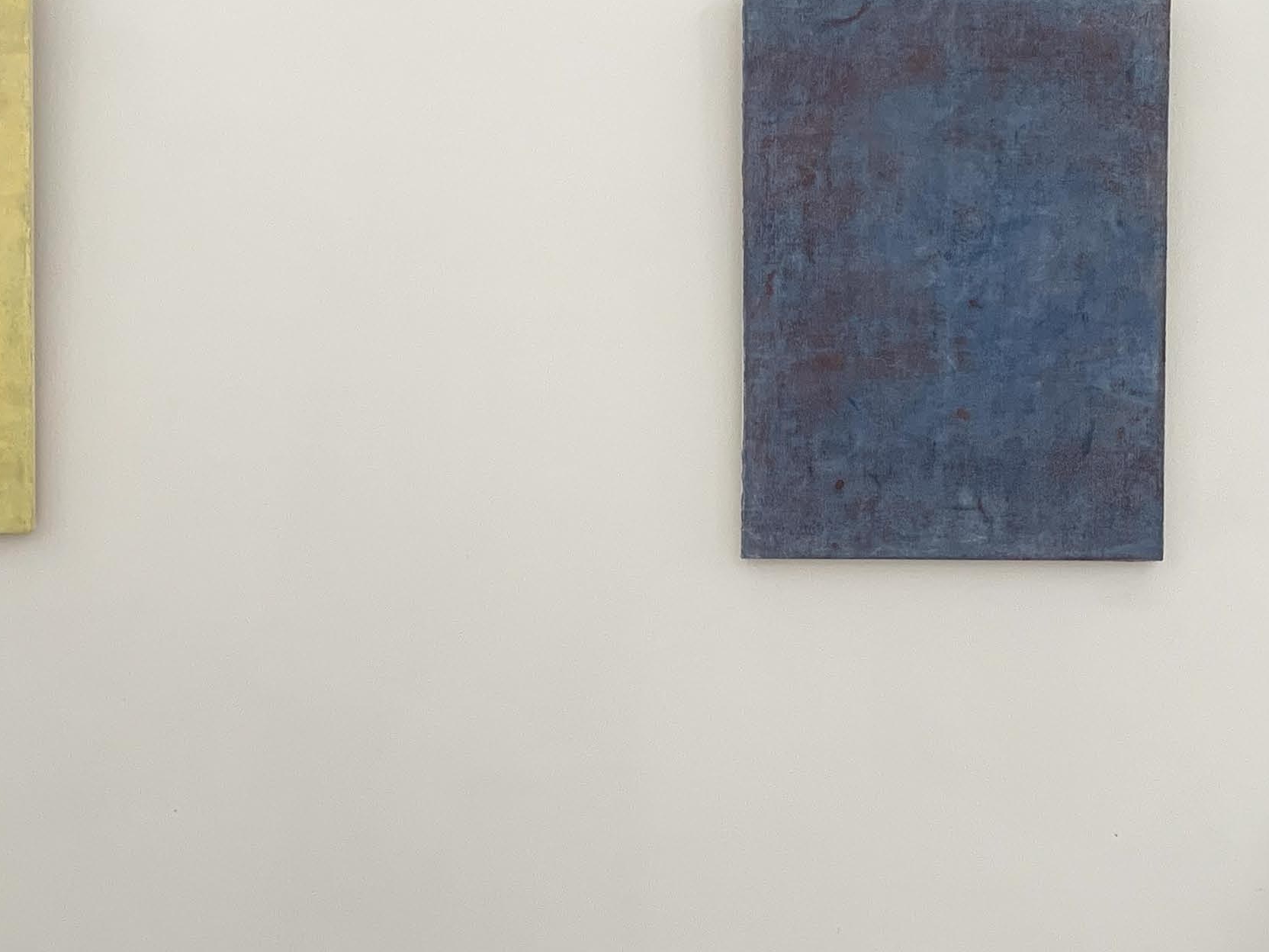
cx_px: 934
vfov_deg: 23.3
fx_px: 2310
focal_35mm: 63
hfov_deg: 30.3
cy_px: 550
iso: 100
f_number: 1.8
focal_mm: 4.25
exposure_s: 1/110
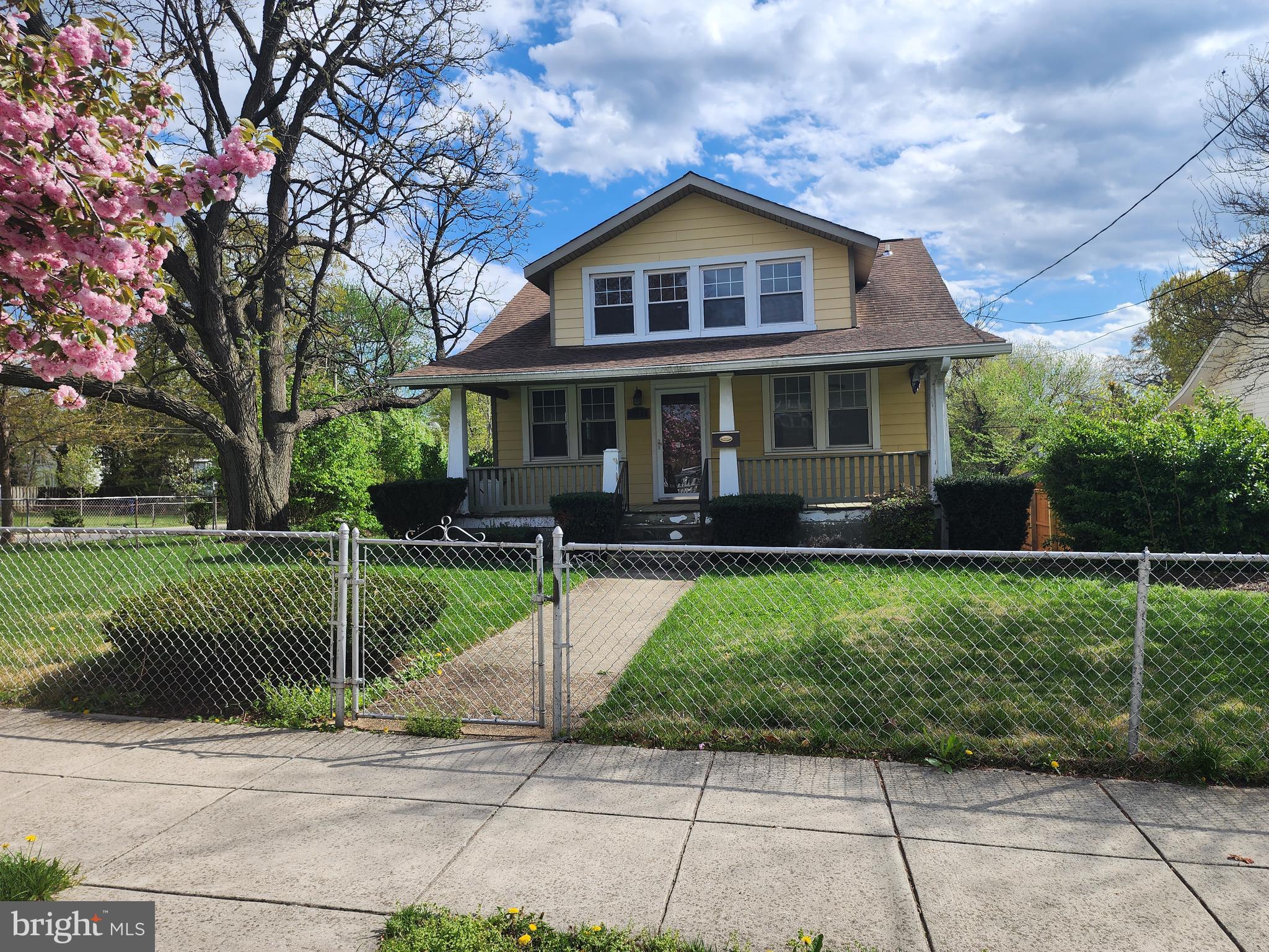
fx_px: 843
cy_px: 476
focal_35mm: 23
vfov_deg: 58.9
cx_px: 634
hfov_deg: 73.9
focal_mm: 6.4
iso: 12
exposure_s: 1/1192
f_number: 1.8
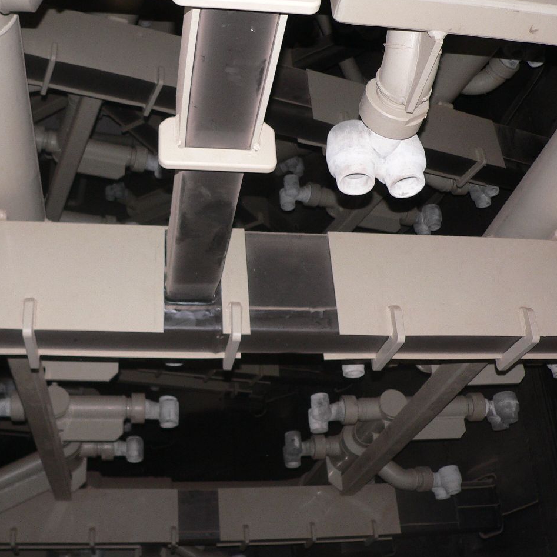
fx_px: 783
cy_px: 277
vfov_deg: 39.2
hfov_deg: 39.1
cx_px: 232
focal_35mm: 43
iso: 150
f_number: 2.8
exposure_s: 1/50
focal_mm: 6
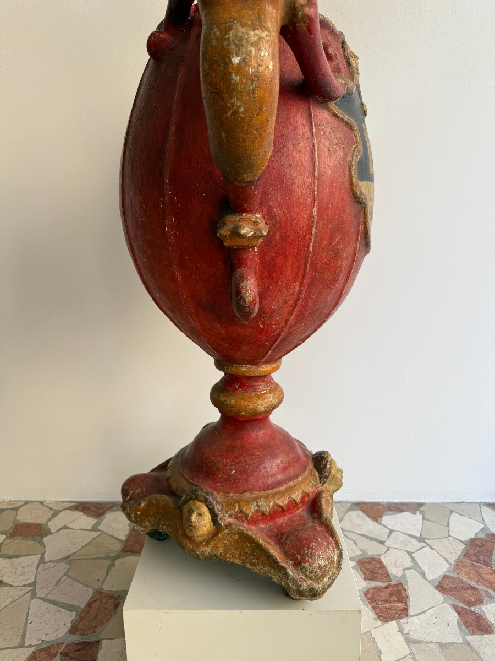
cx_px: 248
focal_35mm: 24
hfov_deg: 56.8
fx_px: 458
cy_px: 330
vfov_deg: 71.6
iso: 64
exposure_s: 1/223
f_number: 1.78
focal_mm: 6.76
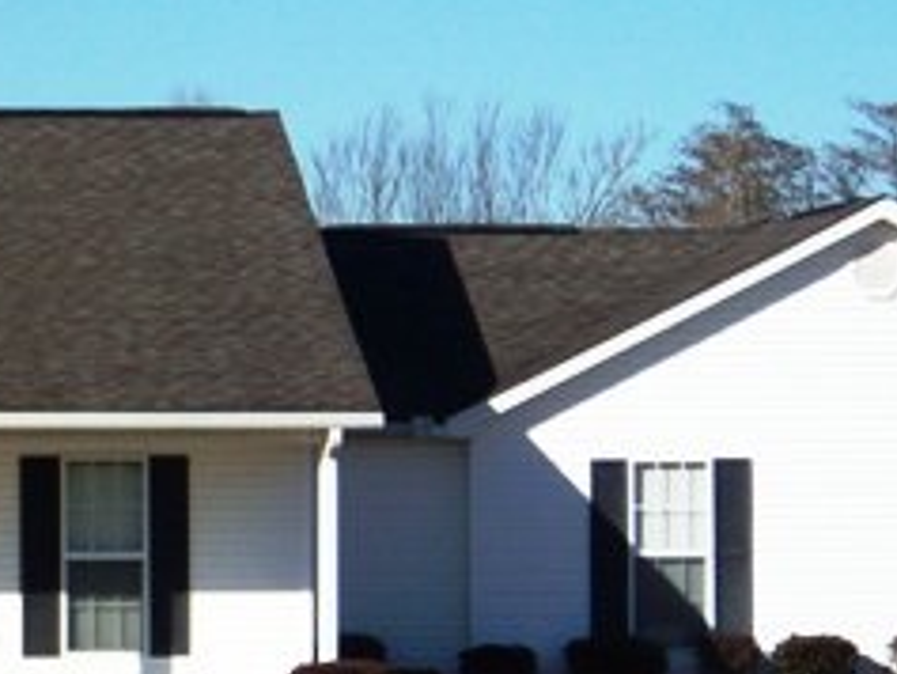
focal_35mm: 300
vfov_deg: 5.0
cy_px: 557
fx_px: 7778
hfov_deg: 6.6
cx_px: 185
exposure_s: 1/662
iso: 80
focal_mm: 18.6
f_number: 5.2
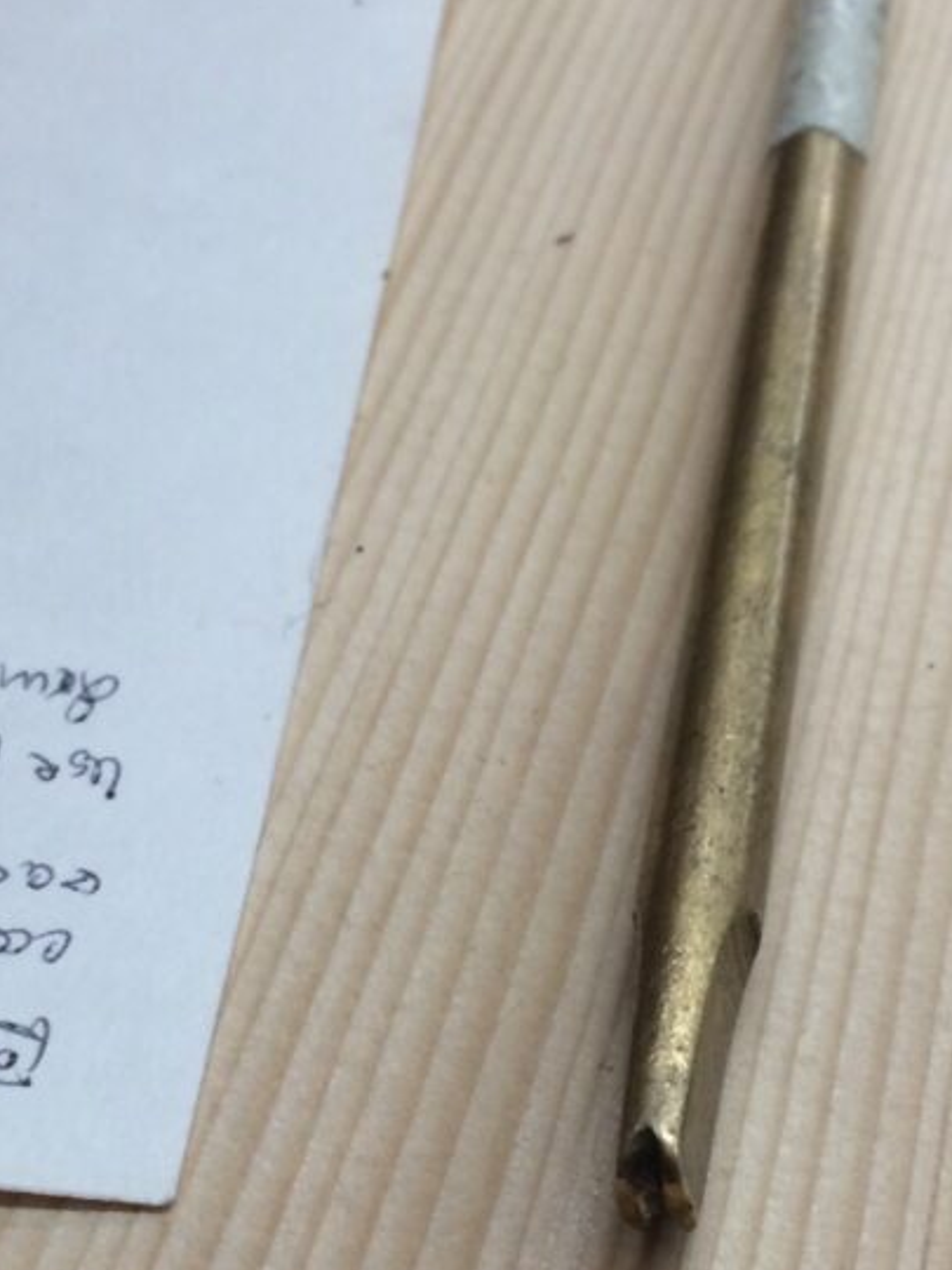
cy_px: 1082
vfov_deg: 33.5
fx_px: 2017
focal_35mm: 55
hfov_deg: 26.5
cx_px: 576
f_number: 2.2
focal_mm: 4.15
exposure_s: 1/30
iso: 40
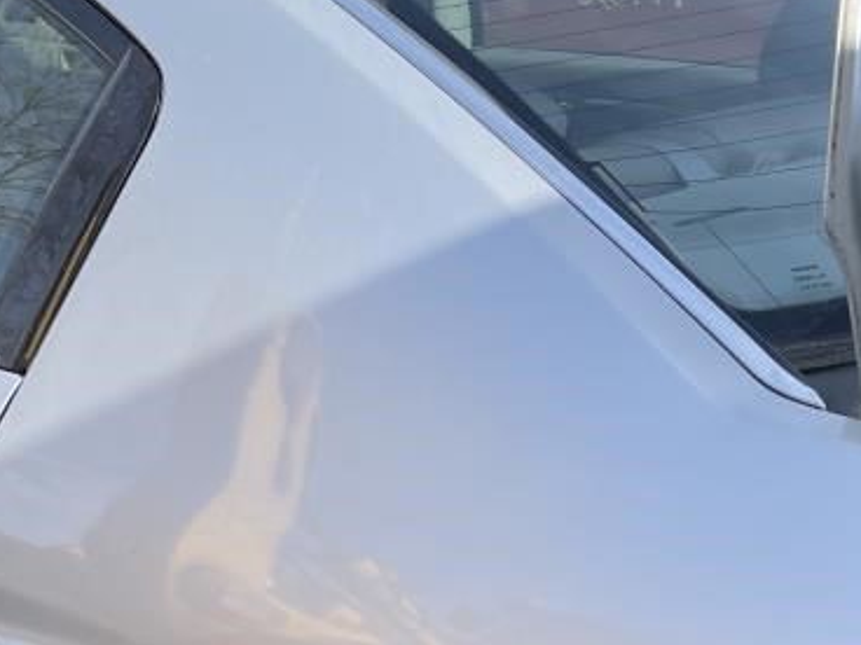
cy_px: 872
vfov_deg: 16.0
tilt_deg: -26.7
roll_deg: +1.7
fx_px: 2164
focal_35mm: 87
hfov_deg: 22.5
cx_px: 398
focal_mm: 5.1
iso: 32
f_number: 1.6
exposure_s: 1/901
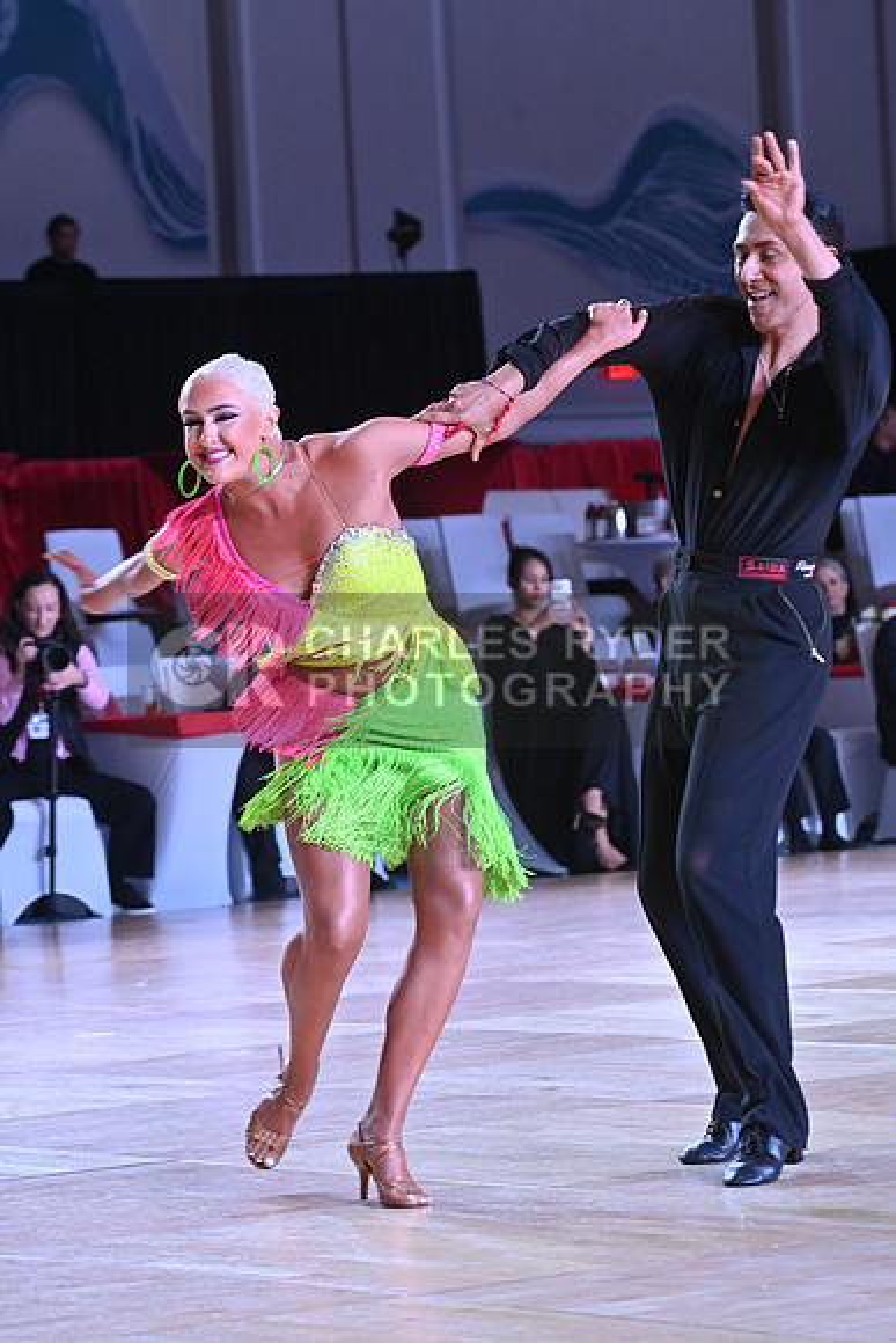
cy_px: 672
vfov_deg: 13.2
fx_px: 5783
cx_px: 448
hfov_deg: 8.9
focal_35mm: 155
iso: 4000
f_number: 8
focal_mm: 155
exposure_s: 1/400
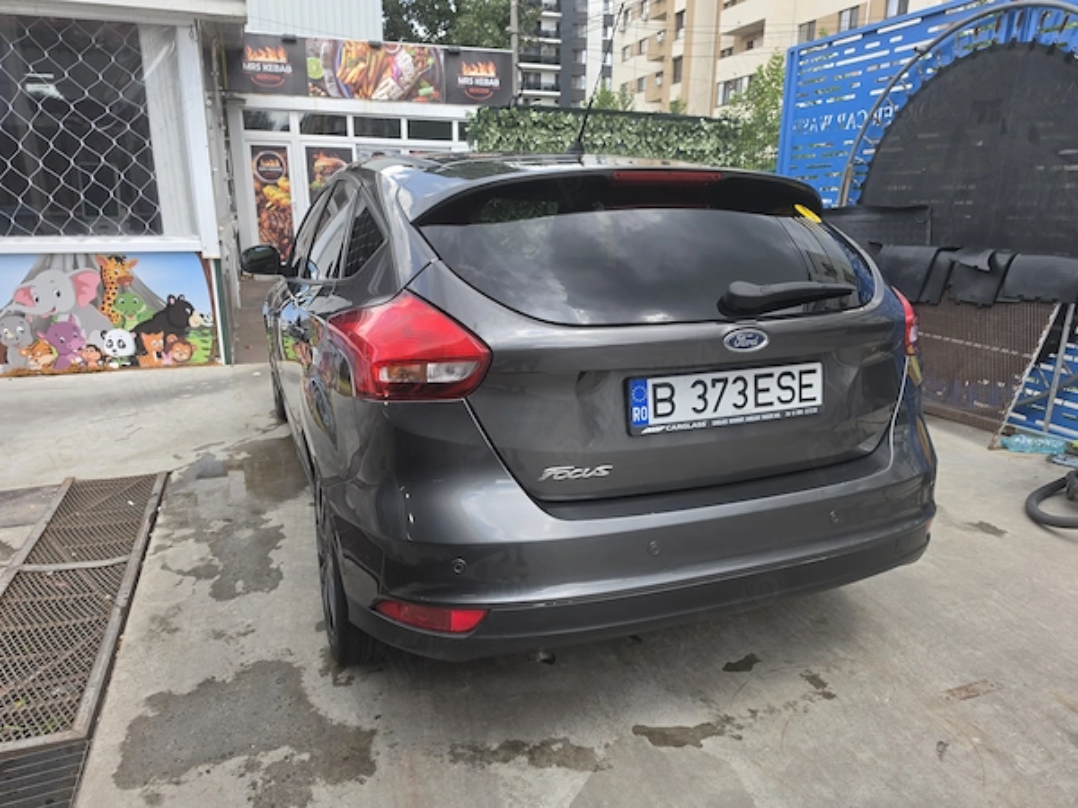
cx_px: 539
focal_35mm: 23
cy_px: 404
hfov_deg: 73.9
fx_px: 716
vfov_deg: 58.9
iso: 10
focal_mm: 6.5
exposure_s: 1/190
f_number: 1.4
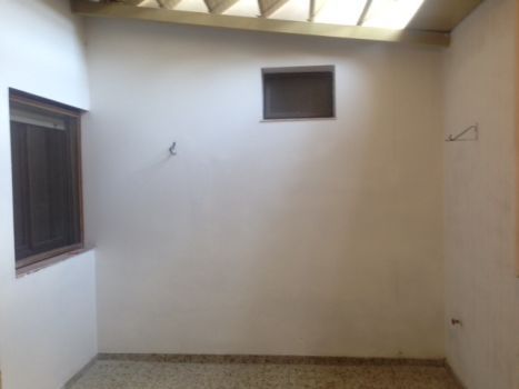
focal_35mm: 33
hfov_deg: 55.4
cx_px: 260
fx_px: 495
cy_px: 194
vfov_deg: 42.9
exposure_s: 1/20
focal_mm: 4.12
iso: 80
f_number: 2.4
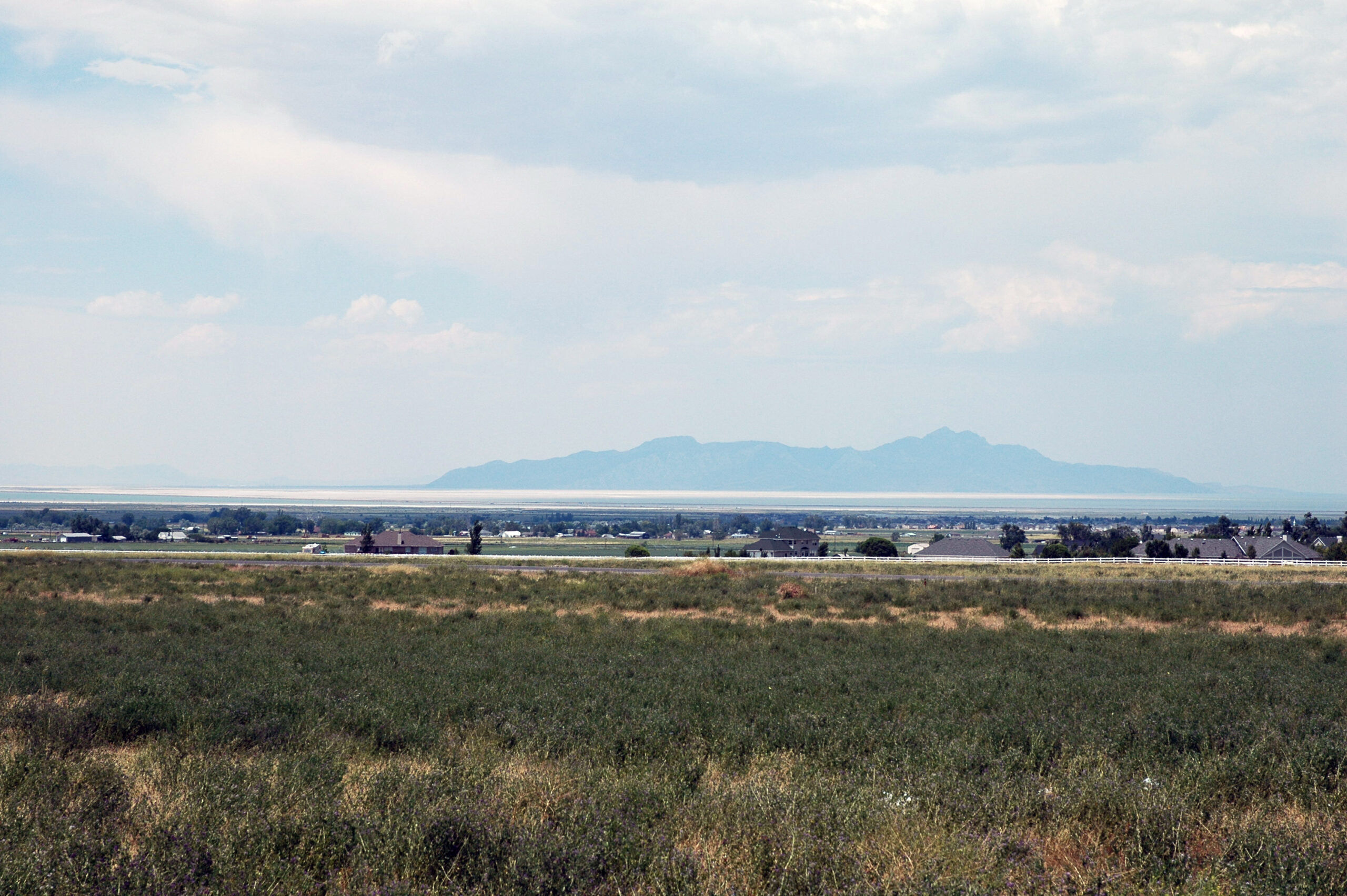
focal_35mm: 78
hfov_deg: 26.0
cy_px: 448
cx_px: 674
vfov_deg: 17.5
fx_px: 2916
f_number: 11
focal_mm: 52
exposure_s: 1/400
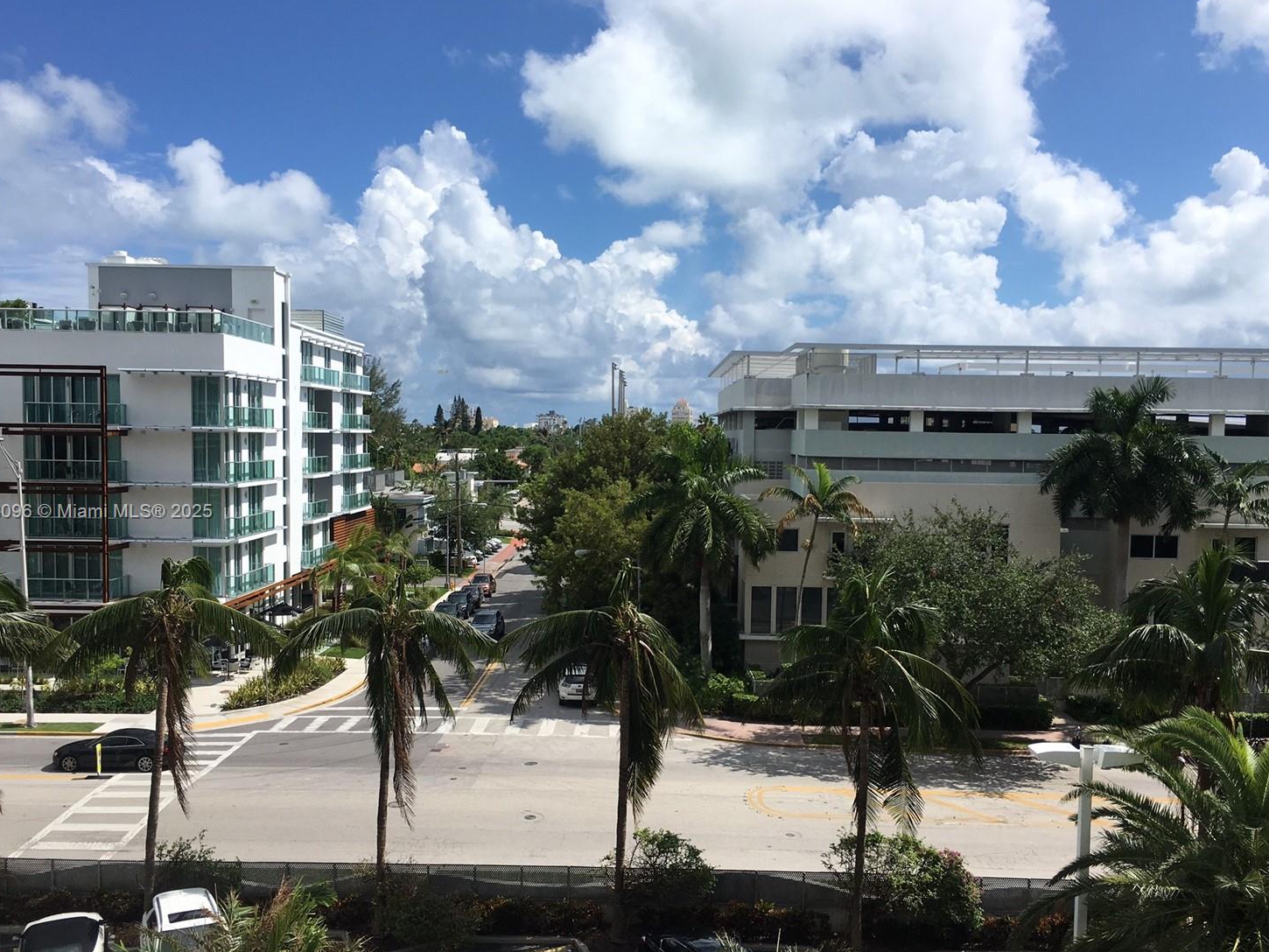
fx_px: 1173
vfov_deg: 44.1
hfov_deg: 56.8
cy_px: 513
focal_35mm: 32
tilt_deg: -2.6
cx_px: 633
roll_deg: -1.4
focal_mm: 4.15
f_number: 2.2
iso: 25
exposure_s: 1/2653
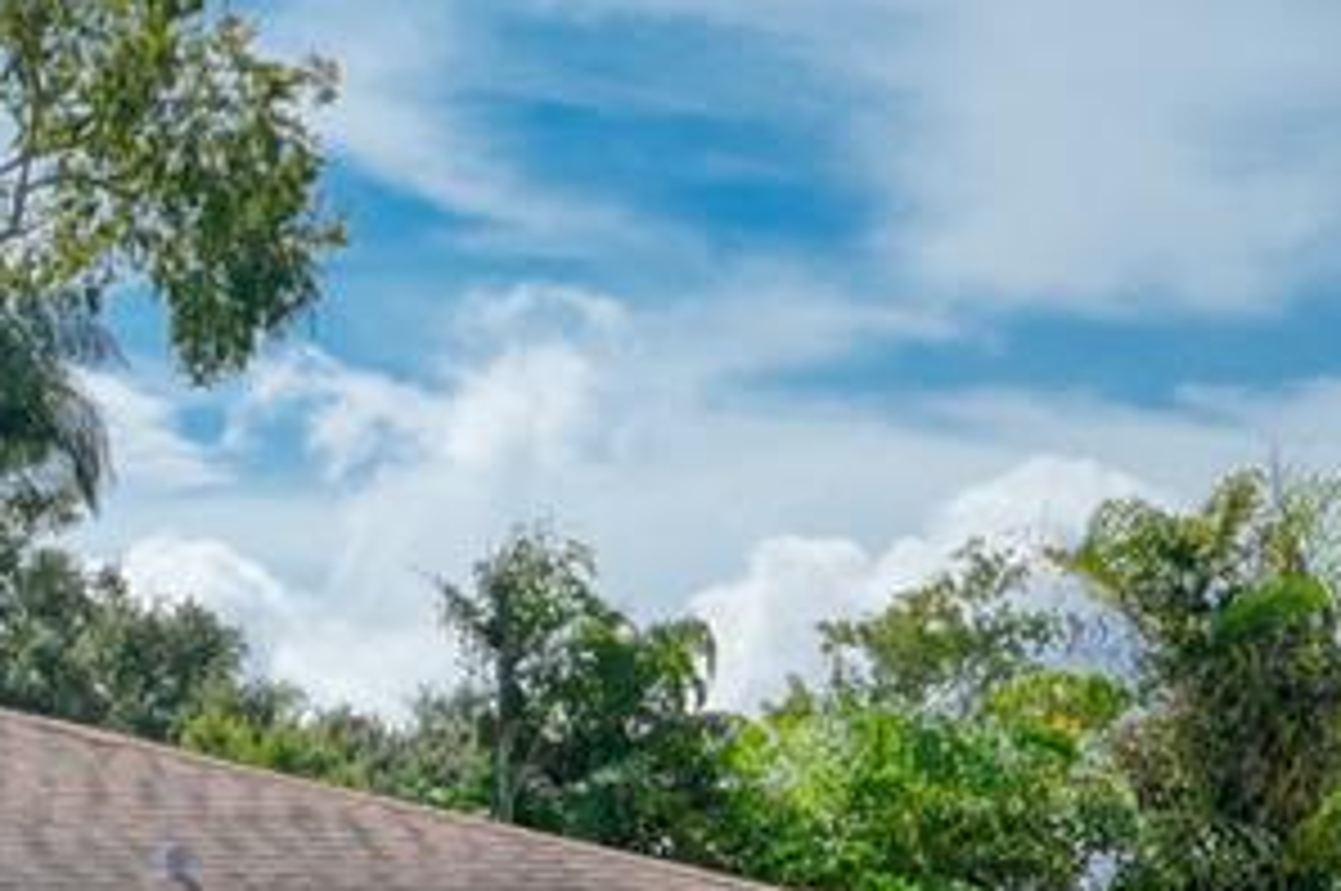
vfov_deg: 11.5
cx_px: -806
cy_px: 1024
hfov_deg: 15.8
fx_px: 4353
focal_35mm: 117
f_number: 11
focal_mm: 34
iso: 400
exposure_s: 1/500
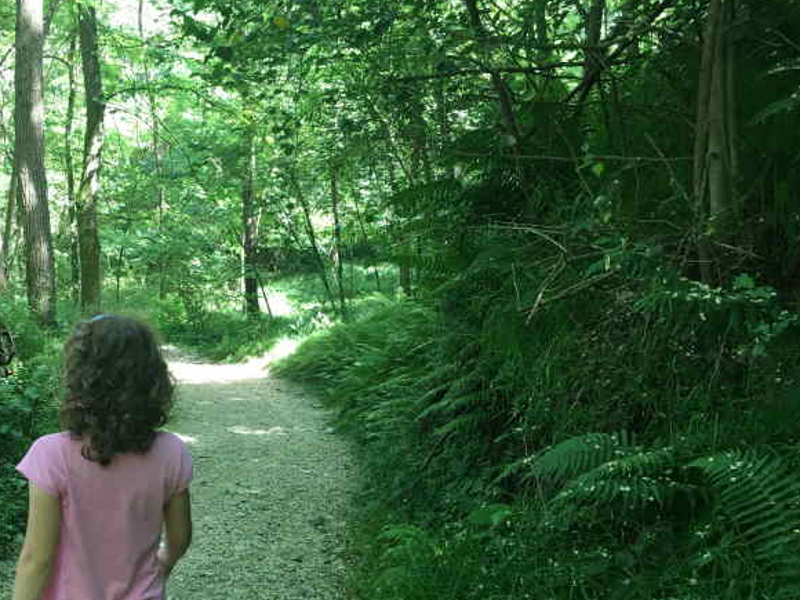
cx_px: 258
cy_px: 394
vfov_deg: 35.6
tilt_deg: -15.7
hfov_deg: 46.0
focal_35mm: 40
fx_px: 924
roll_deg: -2.9
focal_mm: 4.15
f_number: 2.2
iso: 40
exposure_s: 1/33
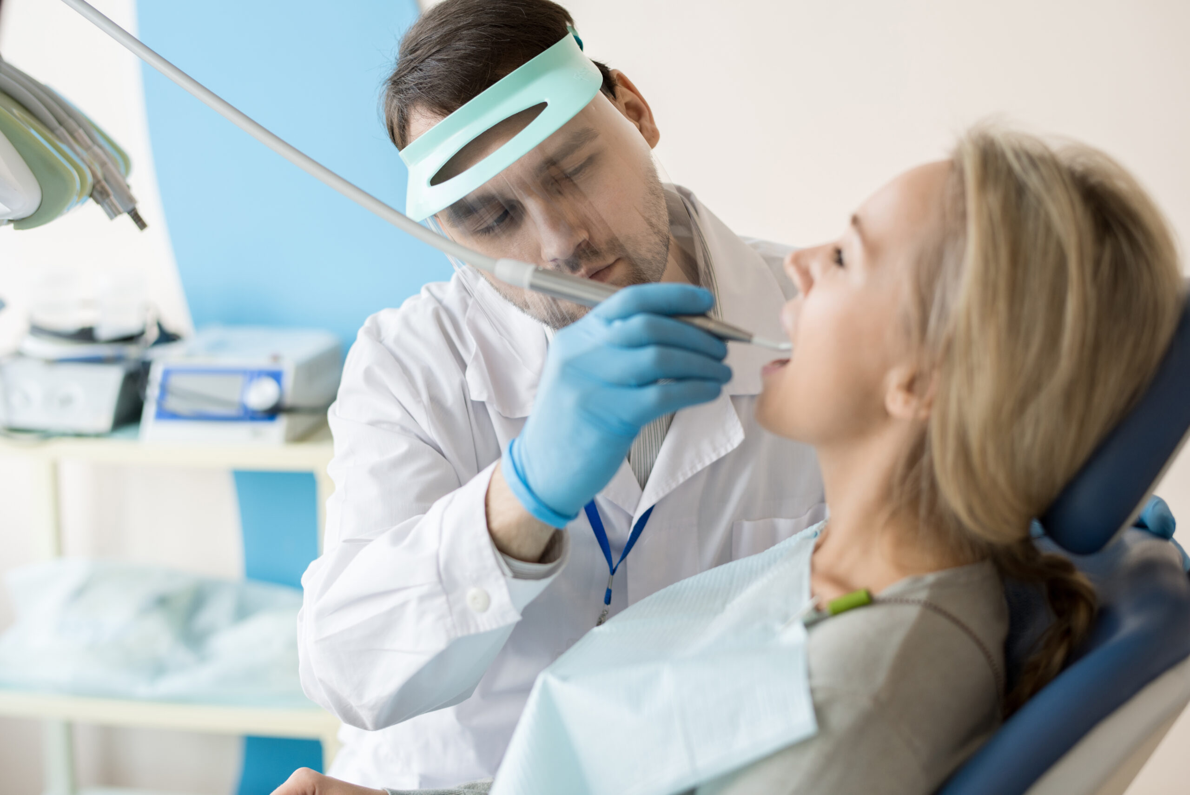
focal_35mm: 58
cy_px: 398
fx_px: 1918
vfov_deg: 23.4
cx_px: 595
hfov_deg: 34.5
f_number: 2.8
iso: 400
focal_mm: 58
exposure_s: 1/160
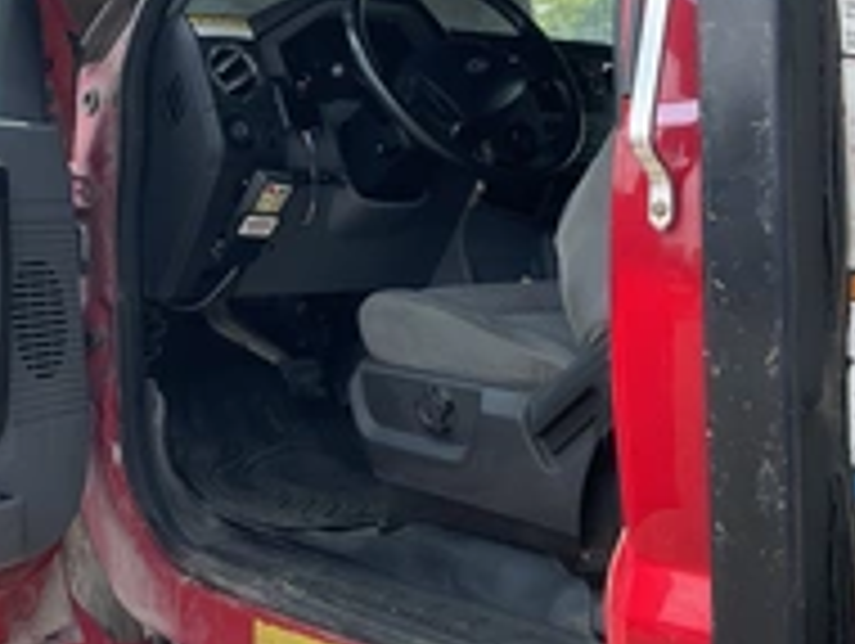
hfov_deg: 31.0
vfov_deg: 23.8
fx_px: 1509
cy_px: 140
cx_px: 189
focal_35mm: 61
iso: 25
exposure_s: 1/375
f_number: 1.8
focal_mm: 3
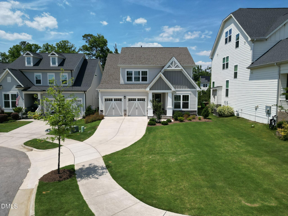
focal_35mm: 24
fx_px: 200
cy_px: 108
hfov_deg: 71.6
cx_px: 144
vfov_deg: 56.8
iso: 120
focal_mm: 6.72
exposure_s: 1/4000
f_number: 1.7
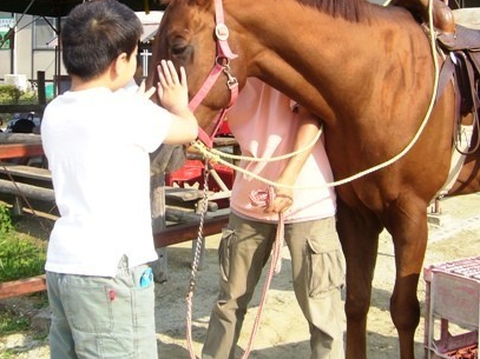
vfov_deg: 26.2
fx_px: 762
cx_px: 228
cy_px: 87
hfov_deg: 34.9
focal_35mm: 55
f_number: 5.6
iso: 80
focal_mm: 5.8
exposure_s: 1/125
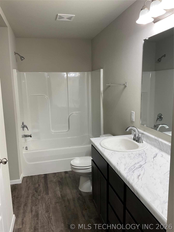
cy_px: 116
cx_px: 87
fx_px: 194
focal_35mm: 29
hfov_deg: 48.2
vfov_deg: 61.7
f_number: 1.8
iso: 50
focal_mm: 3
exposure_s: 1/120
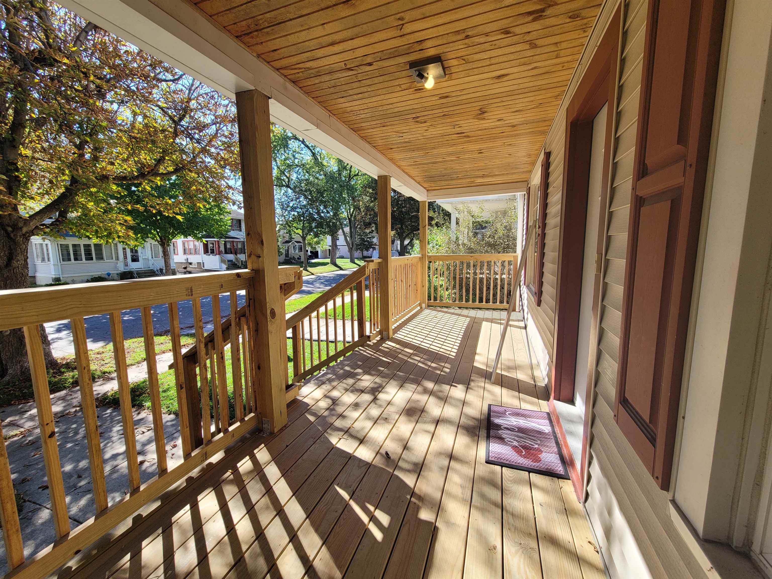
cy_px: 290
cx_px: 386
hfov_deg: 106.2
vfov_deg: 89.9
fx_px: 290
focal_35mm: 13
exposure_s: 1/455
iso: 50
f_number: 2.2
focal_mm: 2.2
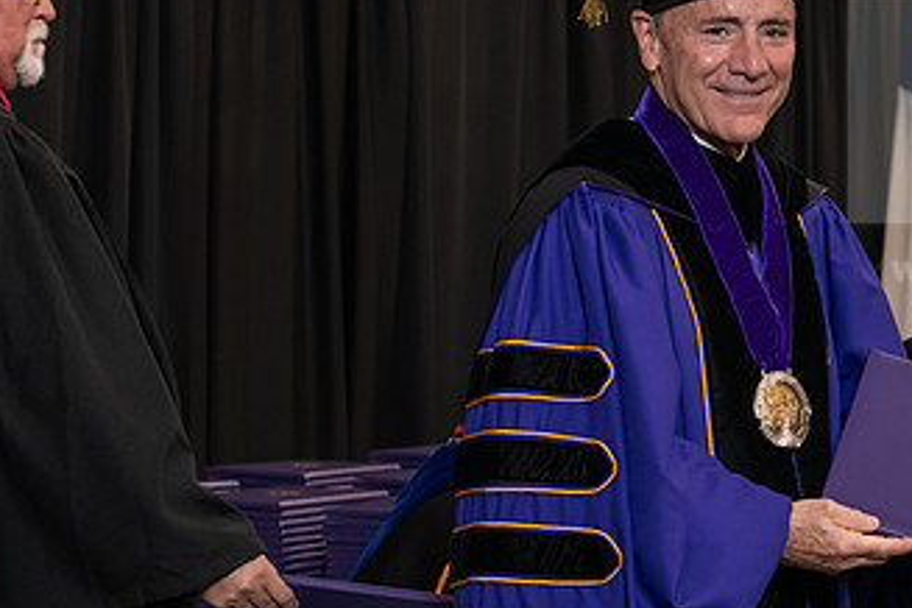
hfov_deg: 16.4
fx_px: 3141
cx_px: 764
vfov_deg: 11.1
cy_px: 328
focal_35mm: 124
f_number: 5
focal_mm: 70
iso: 2000
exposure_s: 1/125
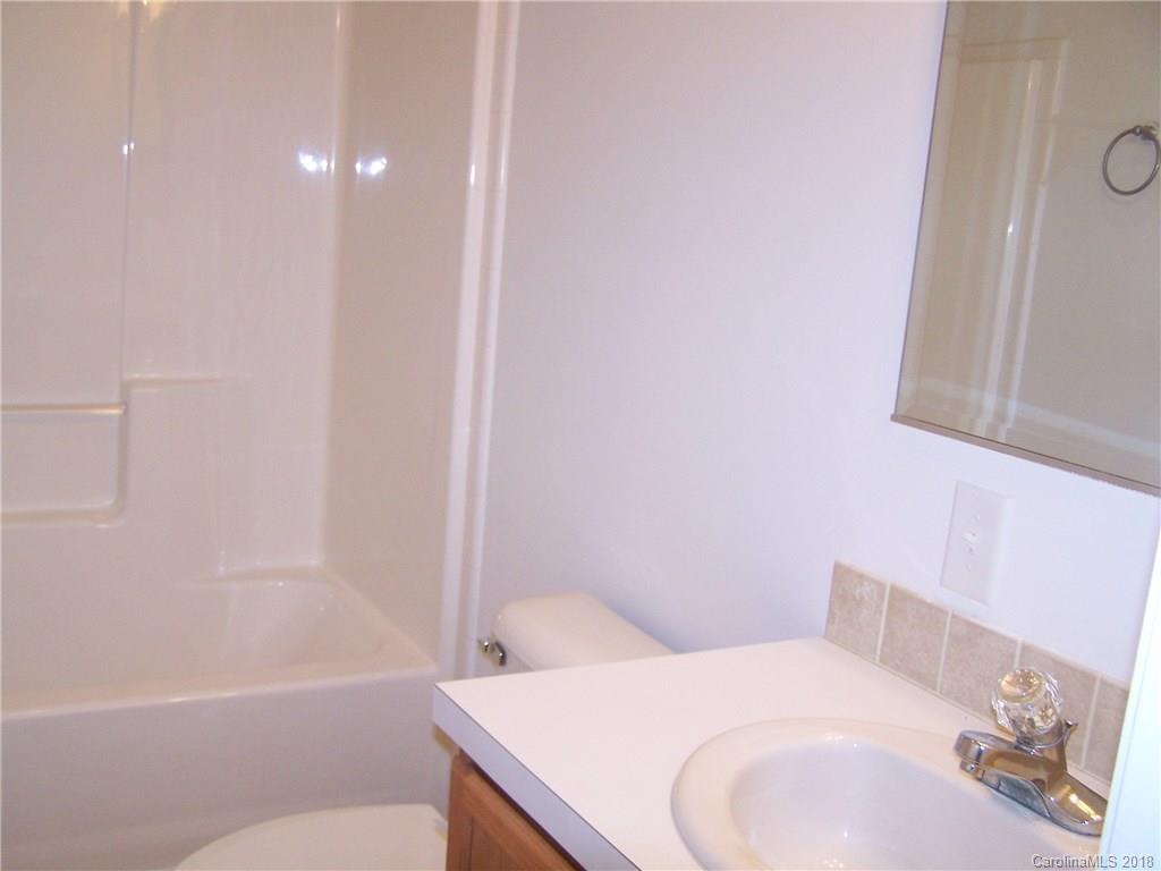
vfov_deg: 37.7
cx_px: 580
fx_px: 1274
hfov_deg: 49.0
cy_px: 436
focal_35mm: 38
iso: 140
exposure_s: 1/60
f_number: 2.8
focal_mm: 6.3
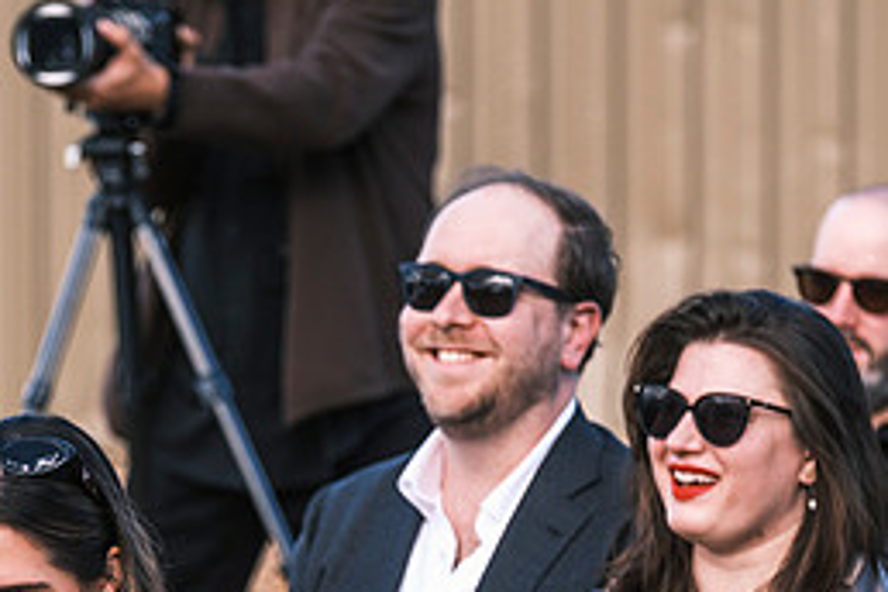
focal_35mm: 357
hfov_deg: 5.8
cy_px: 618
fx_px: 8805
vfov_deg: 3.8
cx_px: 224
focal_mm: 106
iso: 400
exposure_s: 1/900
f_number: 2.8
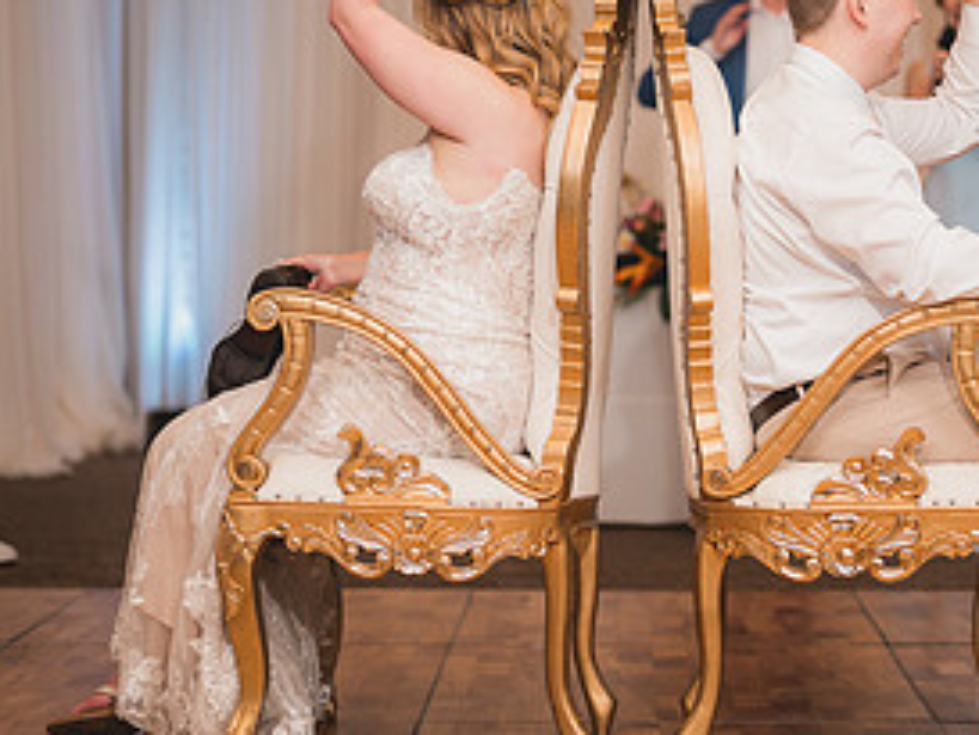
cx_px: 742
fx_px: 2886
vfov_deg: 14.5
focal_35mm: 102
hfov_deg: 19.1
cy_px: 285
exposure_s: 1/250
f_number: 1.2
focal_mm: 50
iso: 80
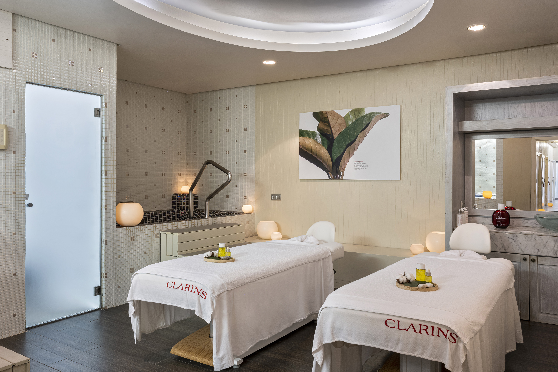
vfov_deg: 45.0
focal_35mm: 29
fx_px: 449
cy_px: 186
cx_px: 279
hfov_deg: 63.7
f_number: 16
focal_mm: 29
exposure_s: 25
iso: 160
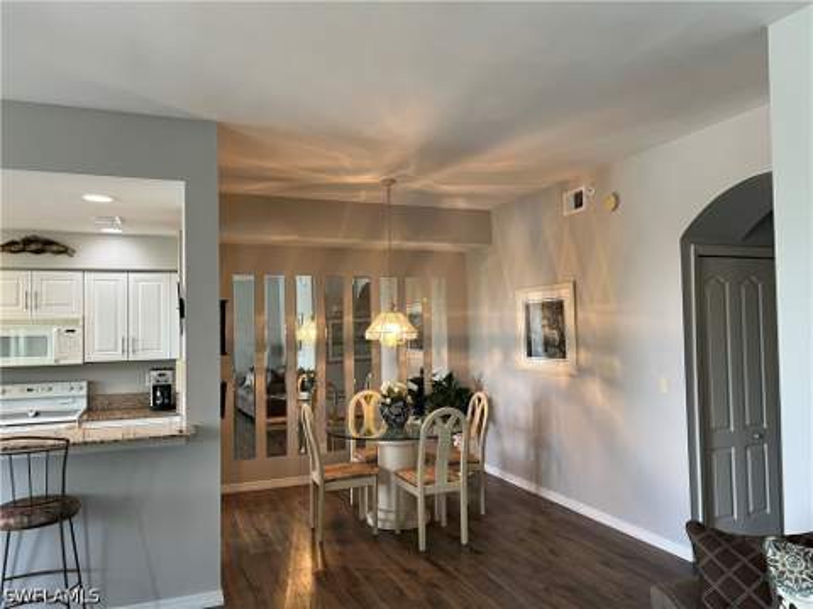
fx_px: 611
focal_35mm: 26
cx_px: 406
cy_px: 304
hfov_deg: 67.3
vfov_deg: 53.1
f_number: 1.5
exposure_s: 1/60
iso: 80
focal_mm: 5.7
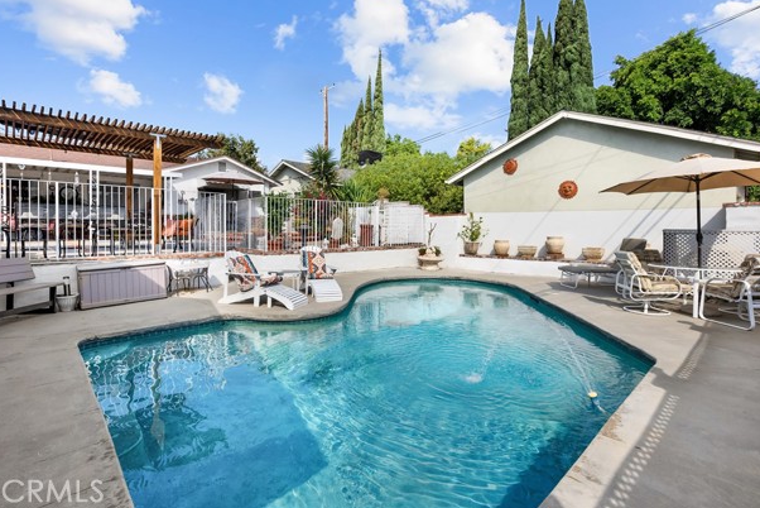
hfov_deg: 93.2
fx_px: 359
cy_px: 239
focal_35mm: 17
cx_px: 369
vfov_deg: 70.4
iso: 1250
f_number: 8
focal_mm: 16
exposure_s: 1/1250
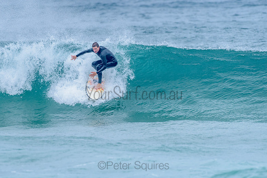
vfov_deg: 2.2
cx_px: 106
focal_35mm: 628
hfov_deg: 3.3
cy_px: 71
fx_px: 4657
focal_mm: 500
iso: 800
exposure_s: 1/2000
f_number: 5.6
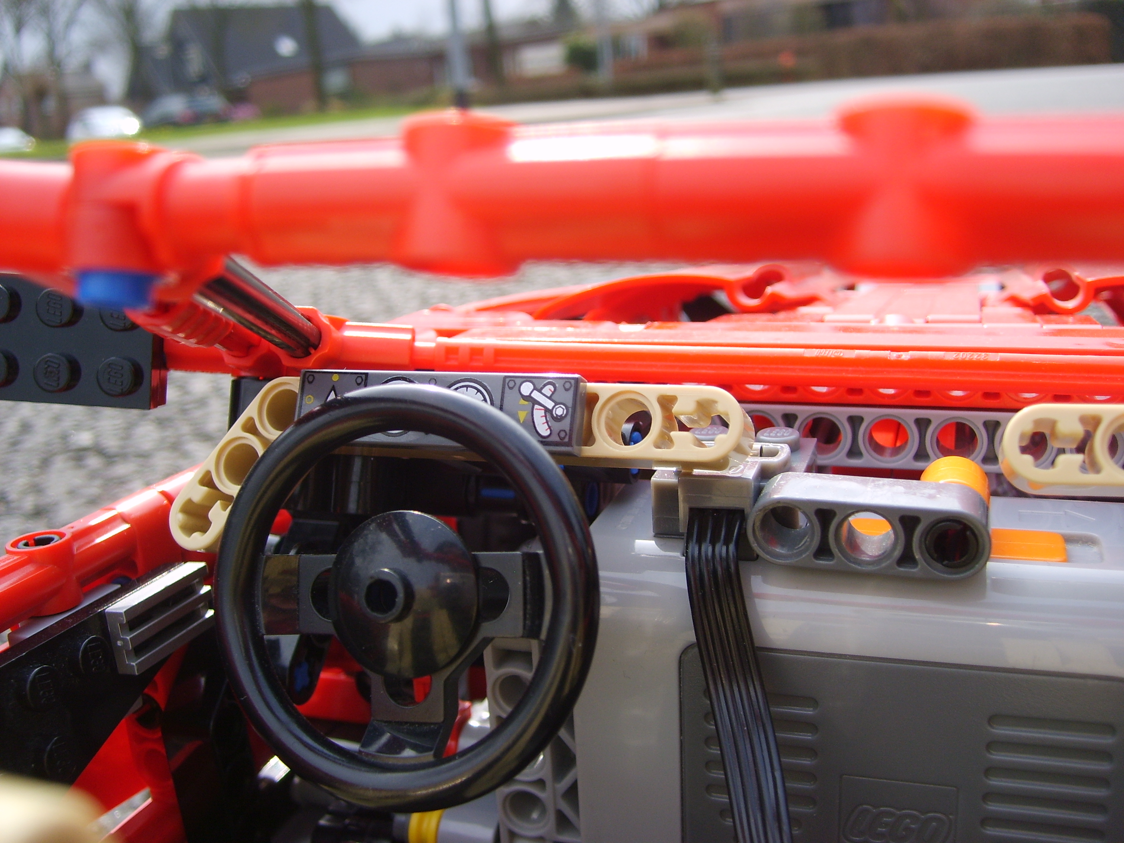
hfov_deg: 52.6
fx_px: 1136
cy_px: 422
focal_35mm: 35
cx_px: 562
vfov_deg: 40.7
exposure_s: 1/500
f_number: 2.8
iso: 50
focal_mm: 5.8
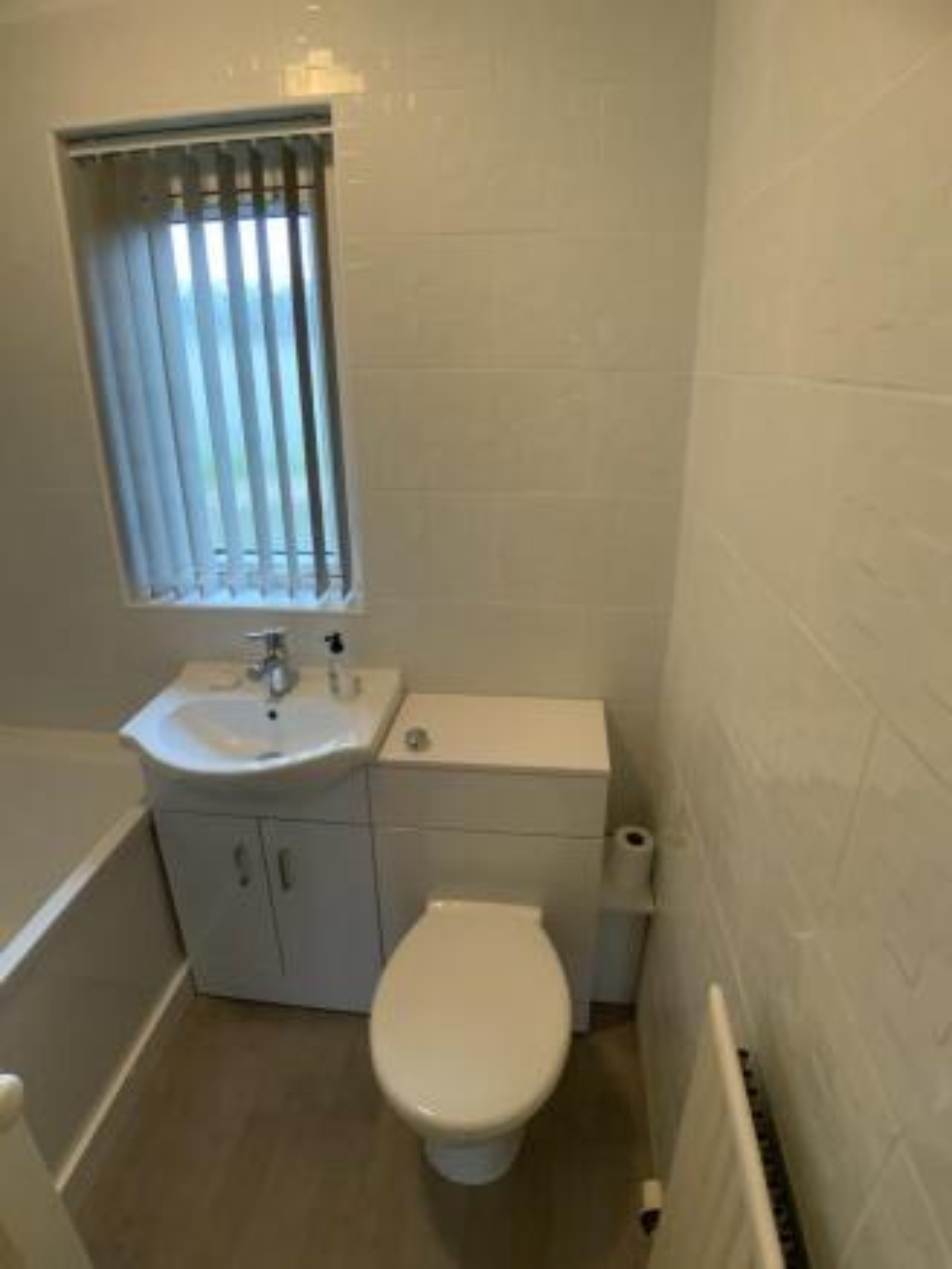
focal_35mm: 29
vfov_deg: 61.6
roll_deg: +2.4
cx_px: 476
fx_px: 1063
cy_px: 634
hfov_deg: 48.2
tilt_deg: -23.5
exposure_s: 1/50
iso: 250
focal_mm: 3
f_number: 1.8
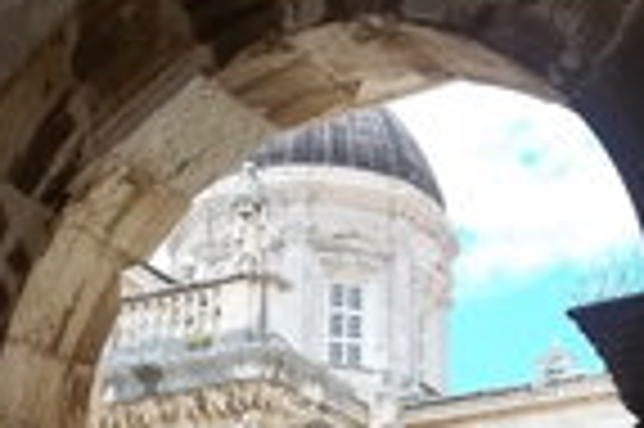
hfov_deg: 21.2
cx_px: 441
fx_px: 1715
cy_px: 248
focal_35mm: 96
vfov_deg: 14.2
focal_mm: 5.9
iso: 64
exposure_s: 1/320
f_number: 3.3
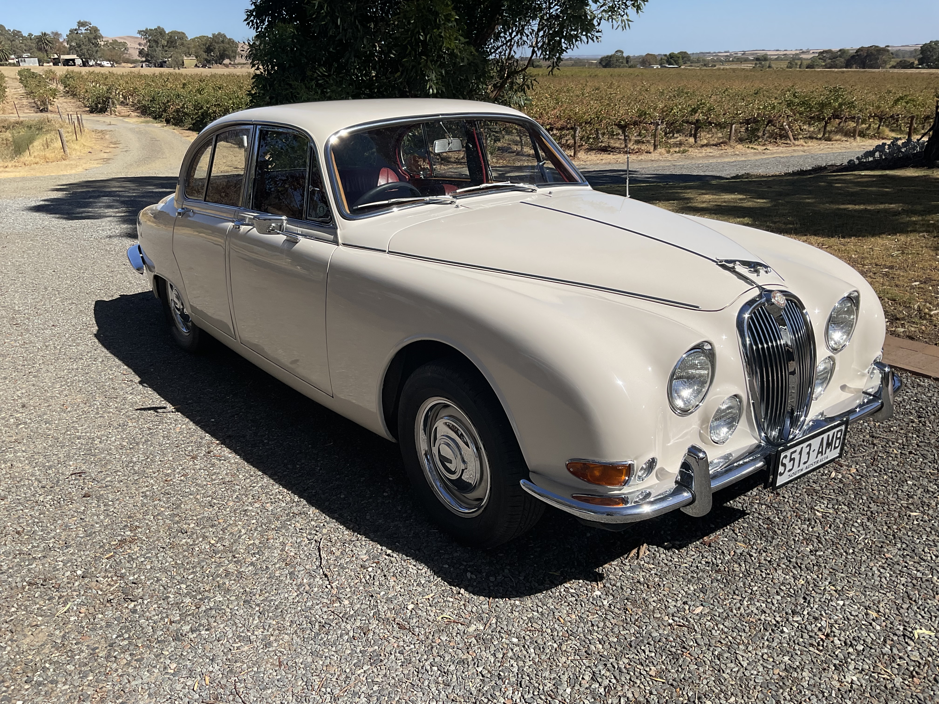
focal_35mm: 29
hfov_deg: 61.7
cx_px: 470
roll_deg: +1.7
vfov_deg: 48.2
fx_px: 787
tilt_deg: -21.2
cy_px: 352
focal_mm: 3
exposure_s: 1/3125
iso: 20
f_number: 1.8
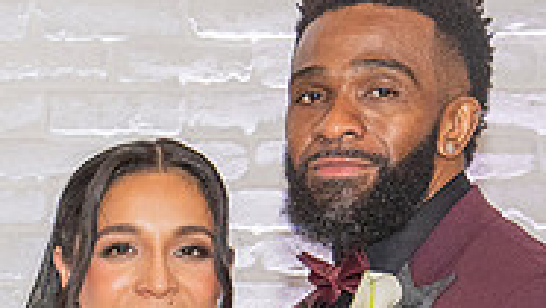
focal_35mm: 227
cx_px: -427
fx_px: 3289
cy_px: 999
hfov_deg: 9.1
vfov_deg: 5.0
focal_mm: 29
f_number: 3.5
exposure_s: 1/200
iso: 800
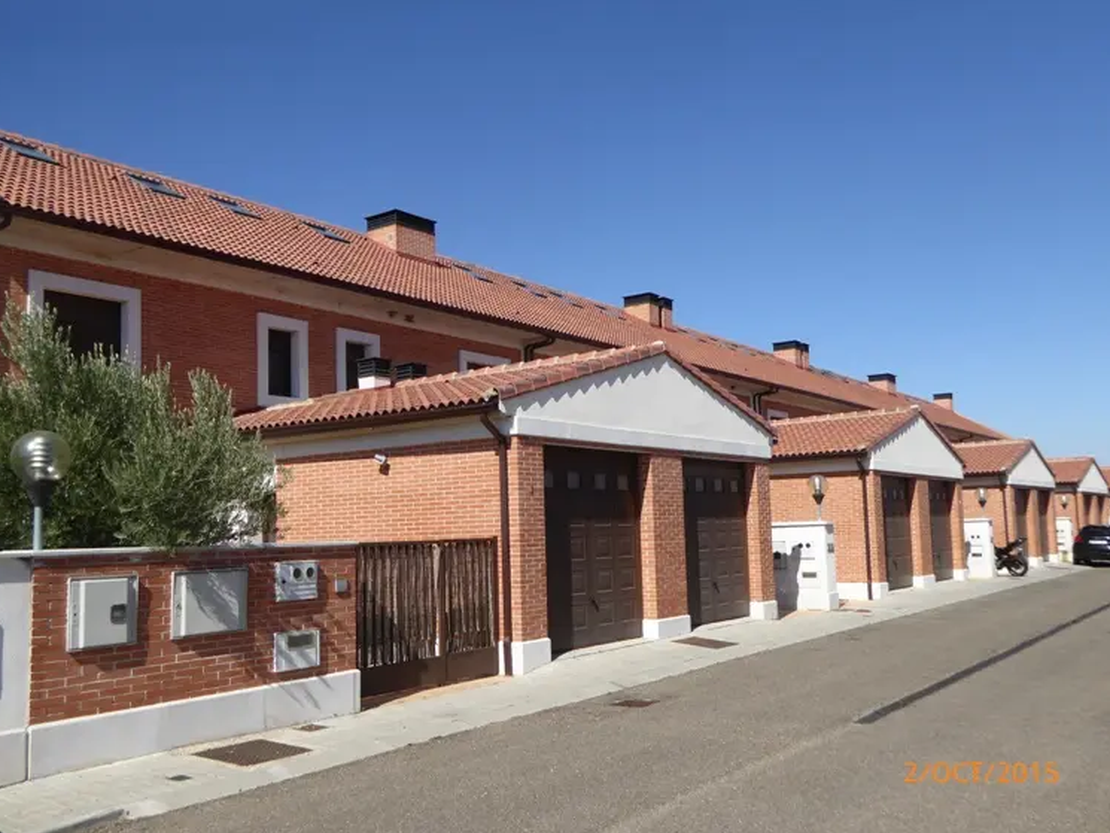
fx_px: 1058
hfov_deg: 55.3
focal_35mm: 33
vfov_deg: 43.0
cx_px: 559
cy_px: 428
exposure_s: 1/1300
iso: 100
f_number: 3.5
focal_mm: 5.4
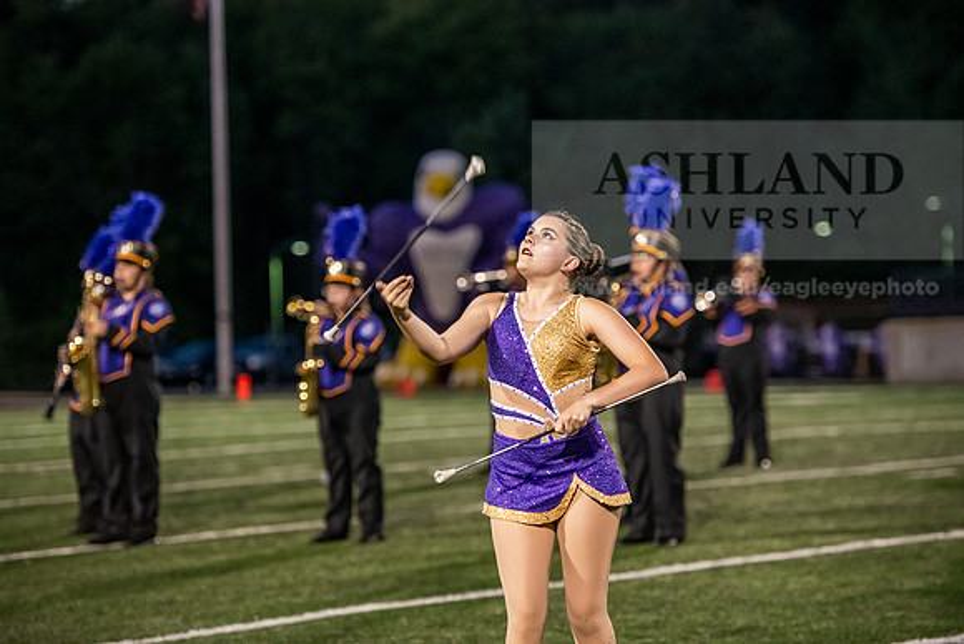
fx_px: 3616
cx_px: 482
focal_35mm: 135
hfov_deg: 15.2
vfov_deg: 10.2
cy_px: 322
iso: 4000
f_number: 3.2
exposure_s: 1/640
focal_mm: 135
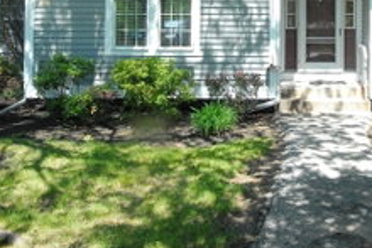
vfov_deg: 33.5
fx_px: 388
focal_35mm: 38
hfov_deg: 47.7
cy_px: 22
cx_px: 309
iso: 640
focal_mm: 11.5
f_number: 11
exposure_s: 1/100
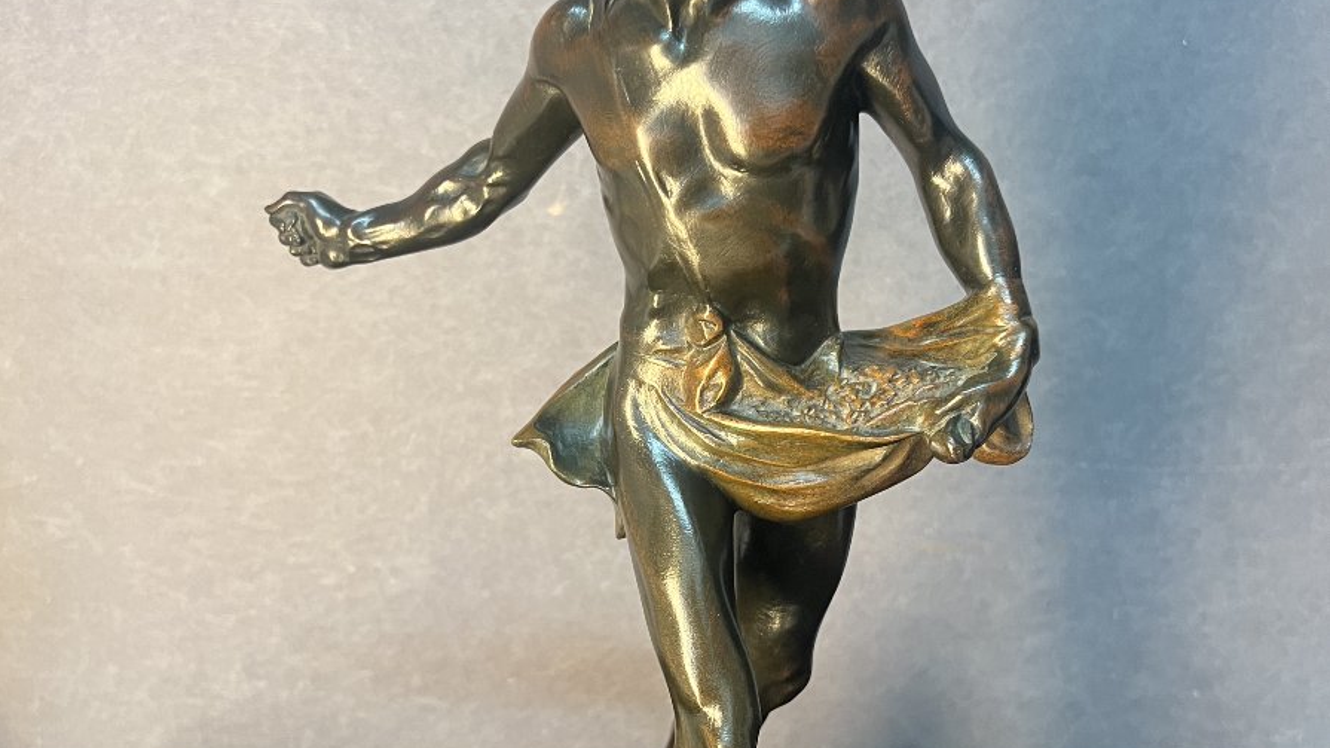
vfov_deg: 31.1
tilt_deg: -11.7
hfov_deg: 52.8
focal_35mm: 38
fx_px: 1340
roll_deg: -0.3
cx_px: 664
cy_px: 445
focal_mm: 5.7
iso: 200
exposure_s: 1/50
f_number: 1.5
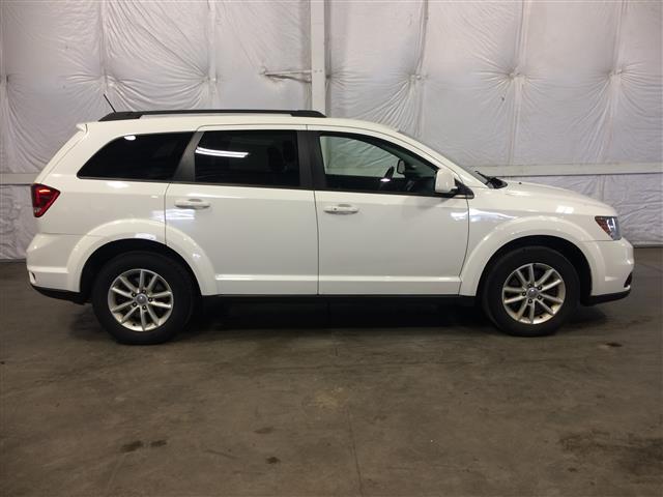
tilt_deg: -12.1
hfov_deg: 61.7
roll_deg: +1.5
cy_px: 248
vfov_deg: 48.2
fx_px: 555
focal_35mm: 29
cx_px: 332
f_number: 2.2
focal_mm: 4.15
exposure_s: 1/30
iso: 40
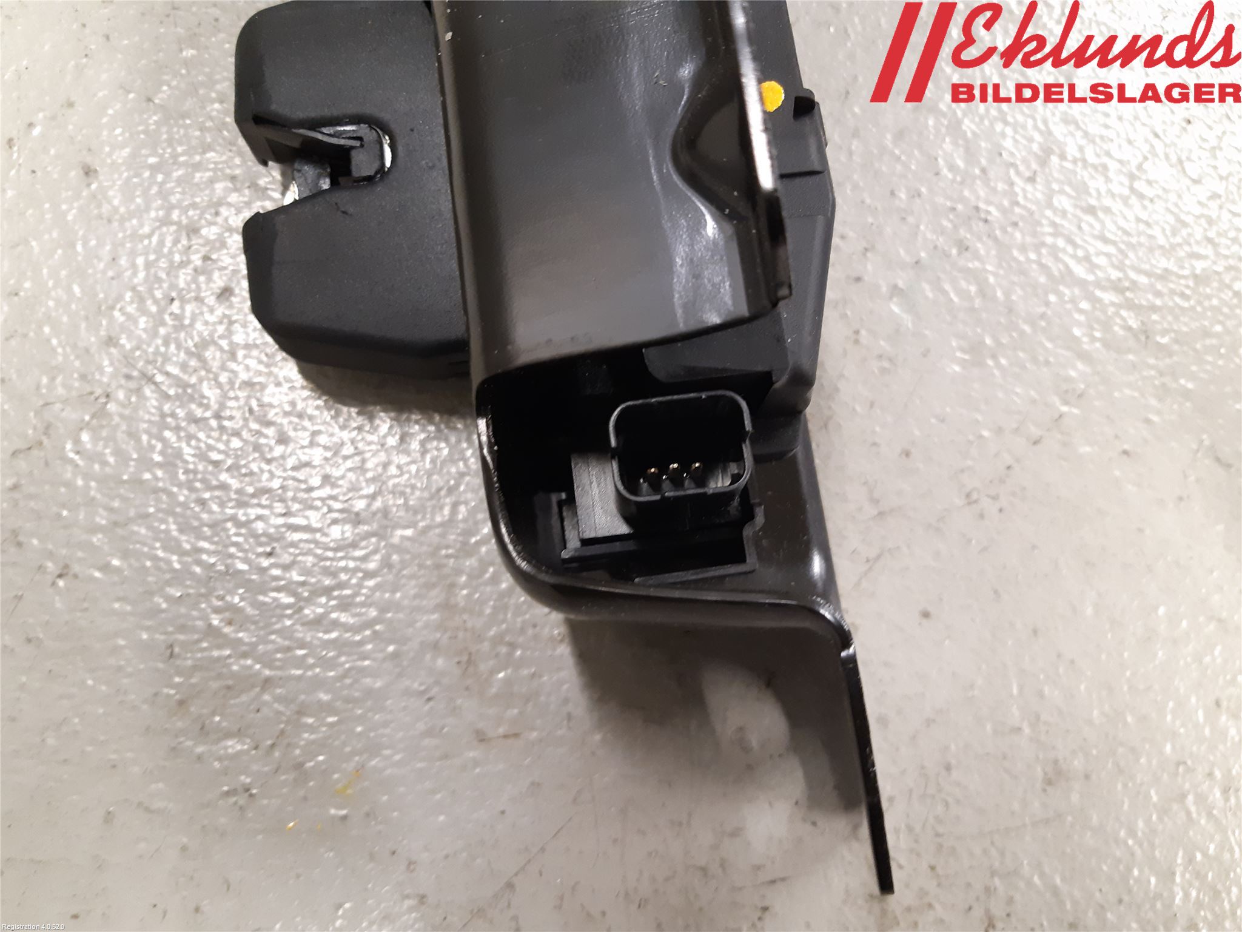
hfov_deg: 67.3
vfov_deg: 53.1
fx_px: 933
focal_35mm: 26
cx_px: 621
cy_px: 466
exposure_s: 1/33
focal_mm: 3.93
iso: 200
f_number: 1.7
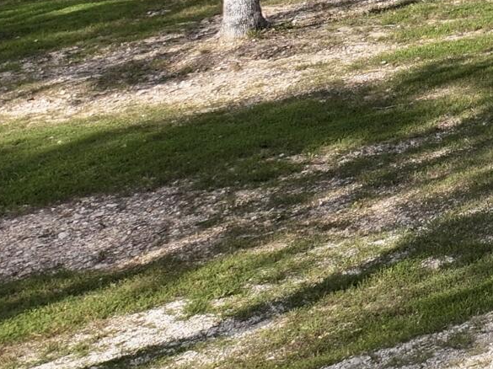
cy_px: -208
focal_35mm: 123
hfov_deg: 13.3
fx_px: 1751
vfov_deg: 11.5
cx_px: 1053
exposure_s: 1/1250
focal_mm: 12.29
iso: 100
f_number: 2.8
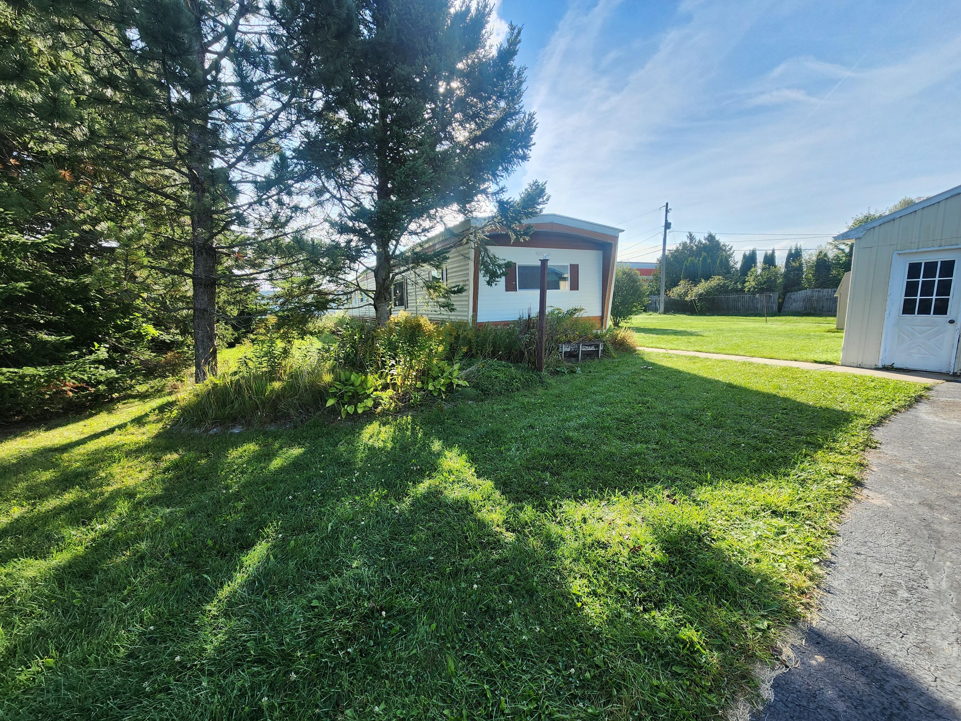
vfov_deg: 89.9
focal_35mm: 13
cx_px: 480
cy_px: 360
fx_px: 361
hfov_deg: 106.2
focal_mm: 2.2
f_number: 2.2
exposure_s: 1/456
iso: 50
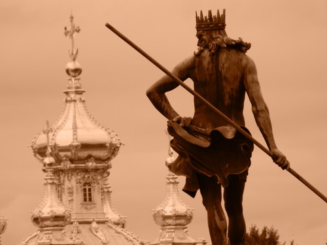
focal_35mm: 525
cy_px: 122
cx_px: 164
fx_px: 4959
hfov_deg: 3.8
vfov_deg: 2.8
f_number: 5.8
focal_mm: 94.5
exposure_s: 1/100
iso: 80
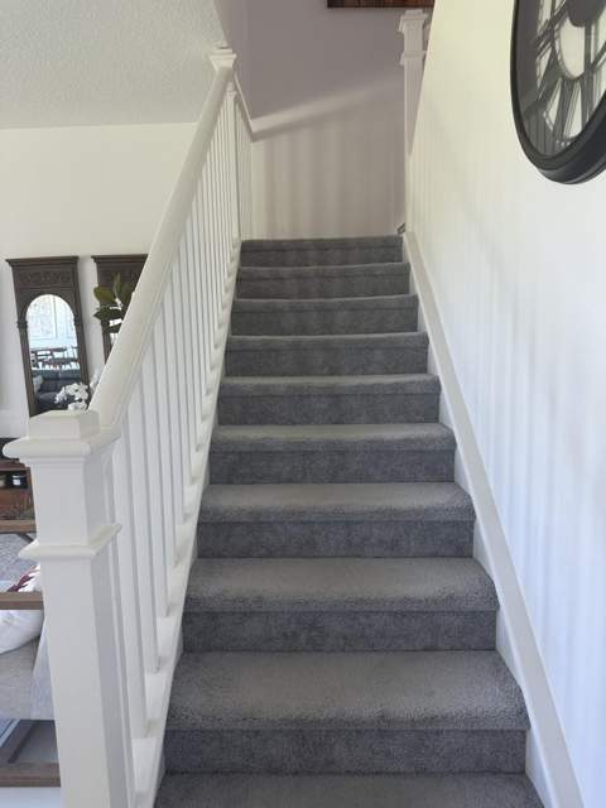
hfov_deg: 56.8
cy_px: 404
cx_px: 303
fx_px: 560
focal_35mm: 24
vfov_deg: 71.6
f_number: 1.78
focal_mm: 6.76
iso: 200
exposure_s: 1/71
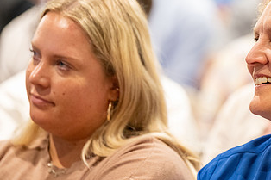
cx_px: 167
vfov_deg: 3.7
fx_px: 2784
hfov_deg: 5.6
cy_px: 73
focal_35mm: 370
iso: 2500
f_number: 2.8
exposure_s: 1/125
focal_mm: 200
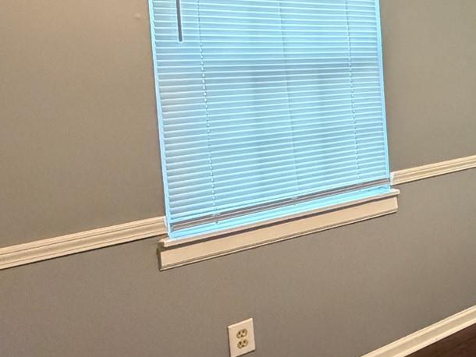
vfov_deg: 30.3
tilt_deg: -4.2
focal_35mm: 47
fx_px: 647
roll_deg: +2.4
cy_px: 81
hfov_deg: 26.5
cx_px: 743
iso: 1000
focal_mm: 2.22
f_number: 2.2
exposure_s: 1/60
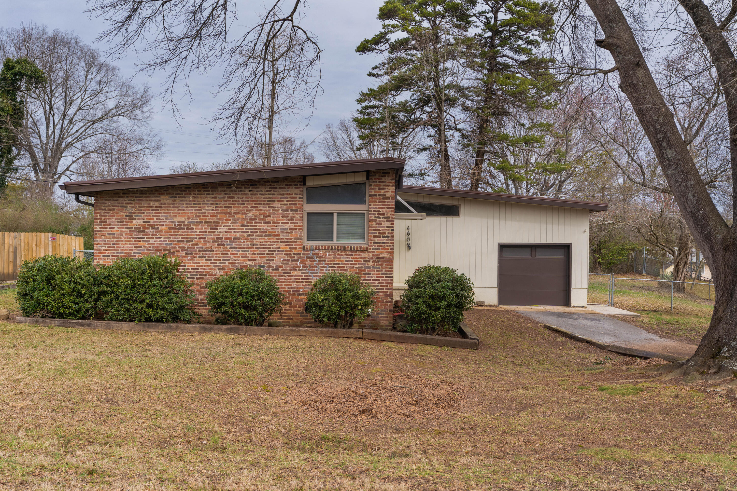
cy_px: 246
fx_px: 716
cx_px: 368
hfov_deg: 54.4
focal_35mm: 35
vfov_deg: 37.9
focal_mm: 35
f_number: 7.1
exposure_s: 1/400
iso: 320
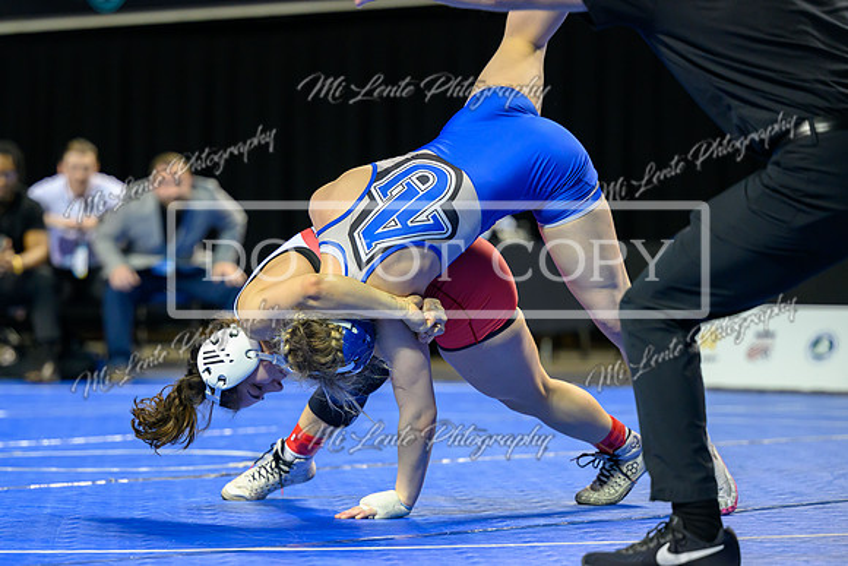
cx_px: 329
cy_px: 341
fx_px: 3623
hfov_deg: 13.3
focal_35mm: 154
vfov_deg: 8.9
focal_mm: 125
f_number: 2.8
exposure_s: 1/800
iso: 2500
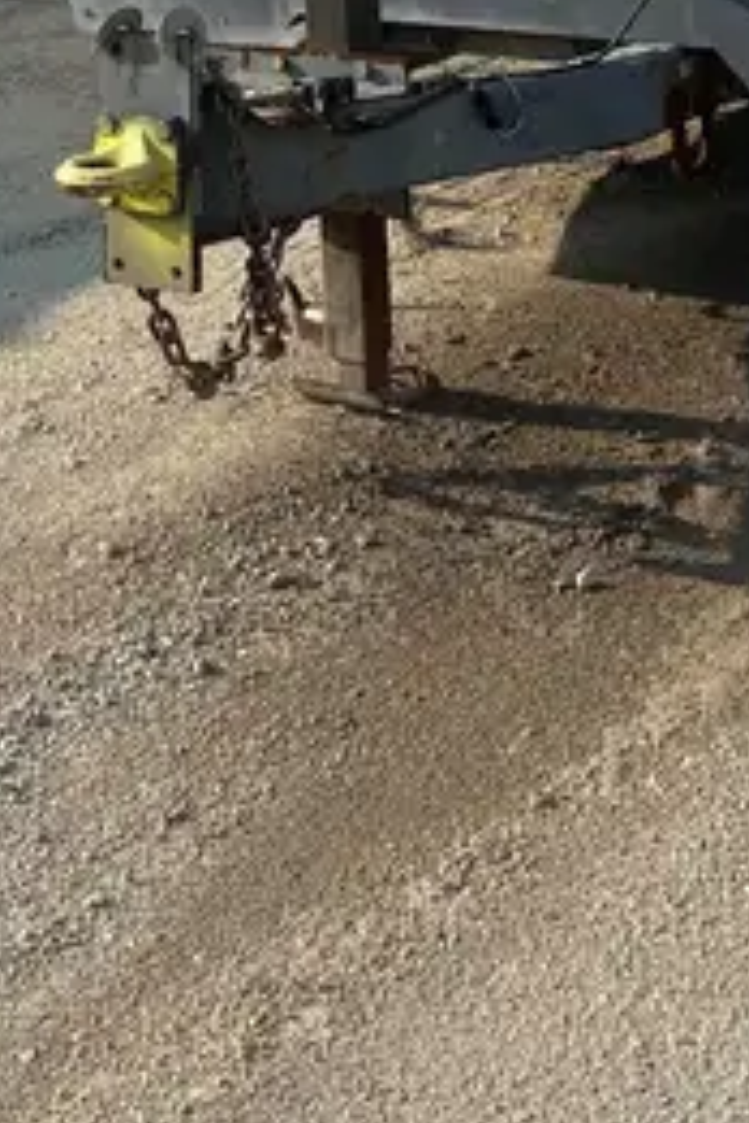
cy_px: -411
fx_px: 2372
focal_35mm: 76
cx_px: 585
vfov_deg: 23.1
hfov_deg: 17.8
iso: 50
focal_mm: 5.1
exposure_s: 1/3876
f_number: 1.6
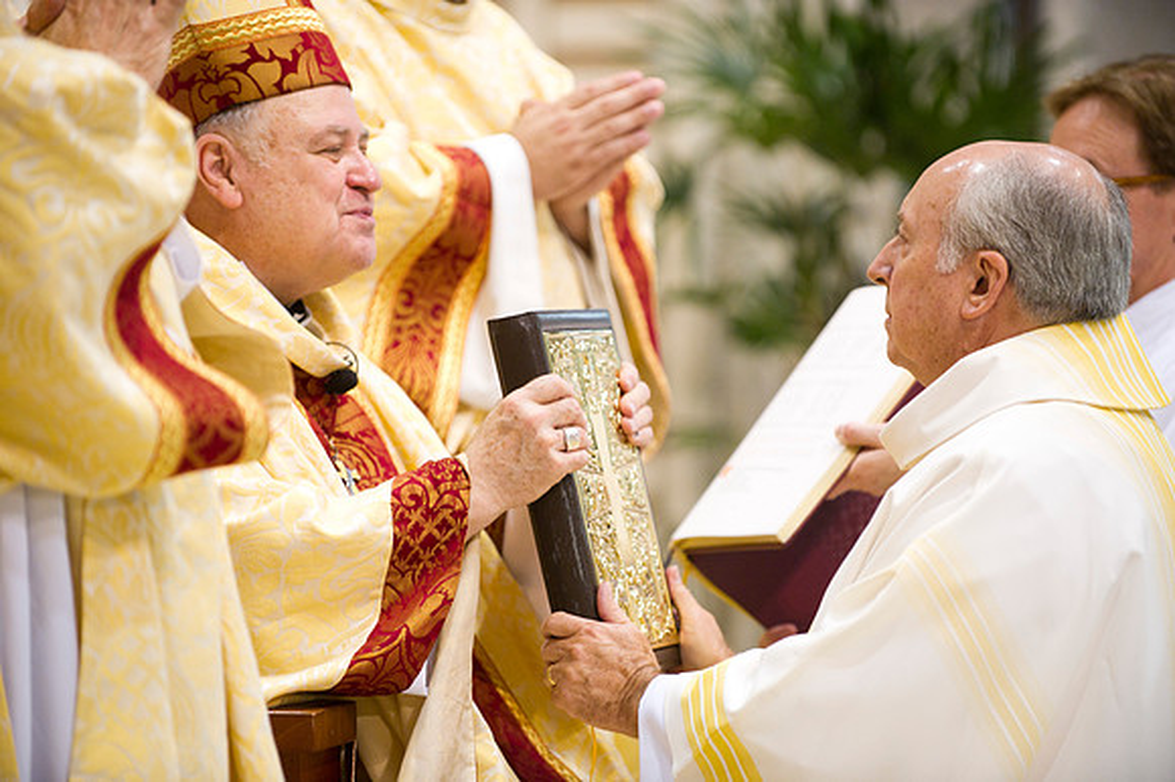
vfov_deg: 8.6
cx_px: 588
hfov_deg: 12.8
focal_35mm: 160
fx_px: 5219
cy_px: 391
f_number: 2.8
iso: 2000
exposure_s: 1/100
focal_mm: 160
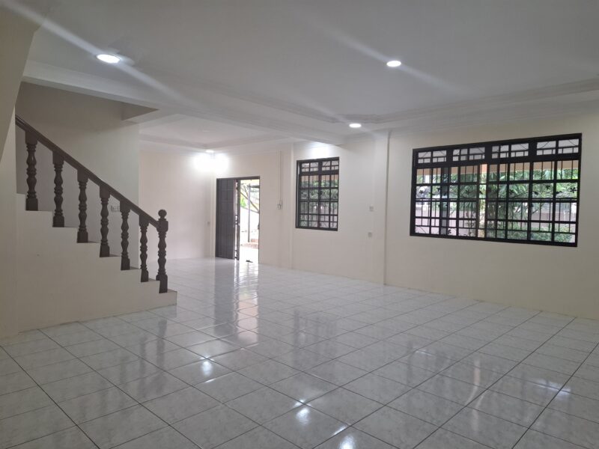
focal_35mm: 23
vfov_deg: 58.9
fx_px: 398
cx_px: 300
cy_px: 224
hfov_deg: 73.9
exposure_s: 1/100
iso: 200
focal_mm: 5.54
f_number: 1.8
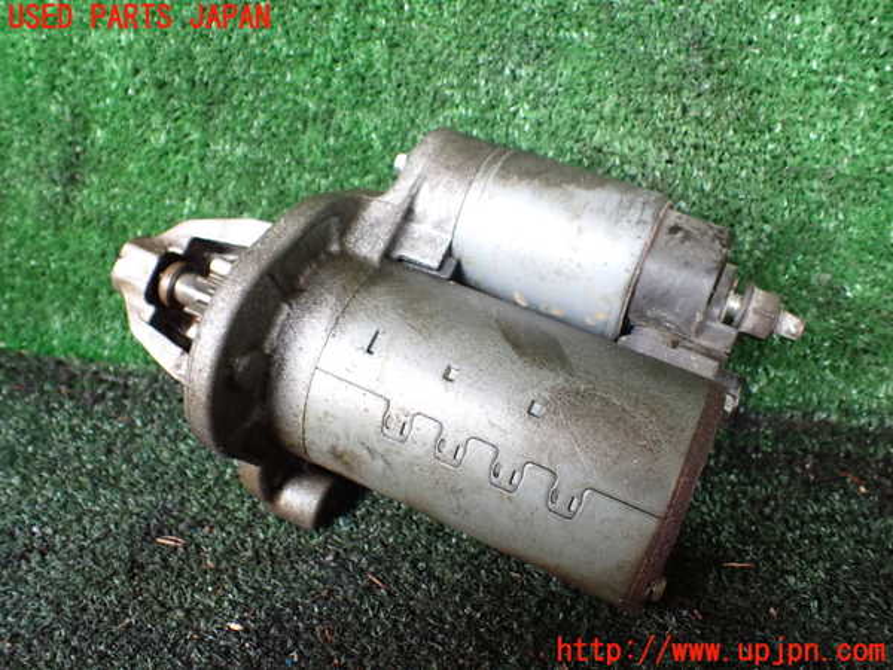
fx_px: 774
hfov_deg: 60.0
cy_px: 335
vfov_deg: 46.8
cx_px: 446
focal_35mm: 30
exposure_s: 1/125
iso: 800
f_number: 2.3
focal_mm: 5.4
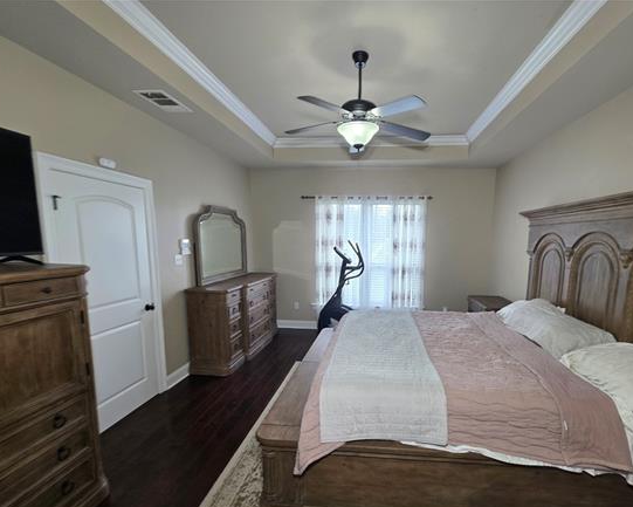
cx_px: 356
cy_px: 280
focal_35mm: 15
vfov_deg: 83.8
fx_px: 281
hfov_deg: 96.3
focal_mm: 2.2
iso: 80
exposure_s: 1/51.7
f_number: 1.9
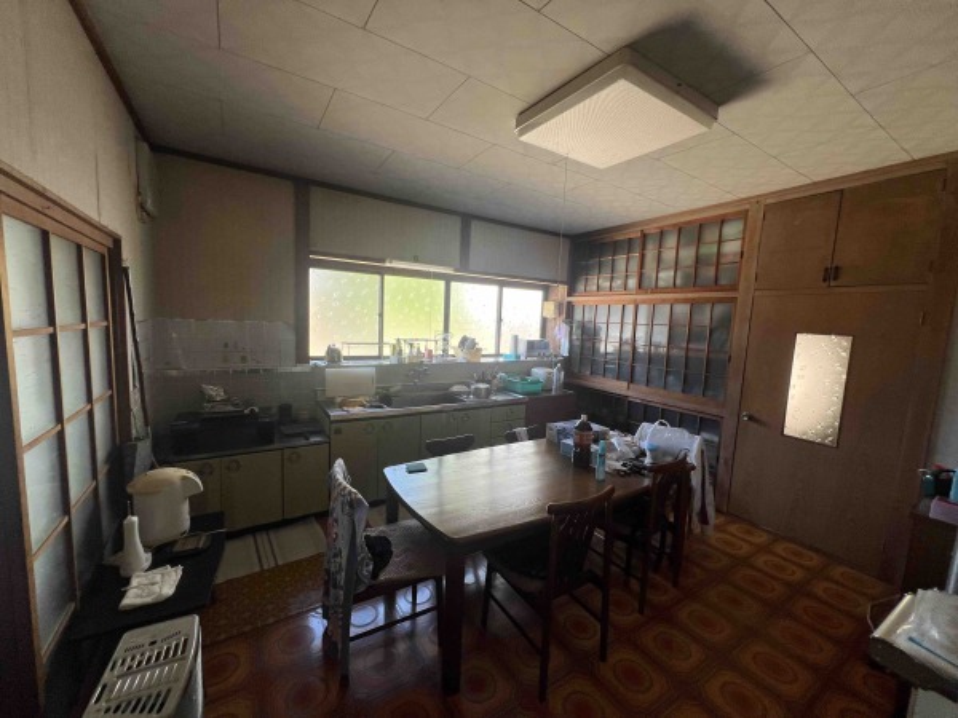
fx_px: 360
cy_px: 359
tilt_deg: -7.8
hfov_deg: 106.2
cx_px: 479
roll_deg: -1.8
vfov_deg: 89.9
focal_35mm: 13
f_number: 1.8
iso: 64
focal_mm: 1.57
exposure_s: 1/99
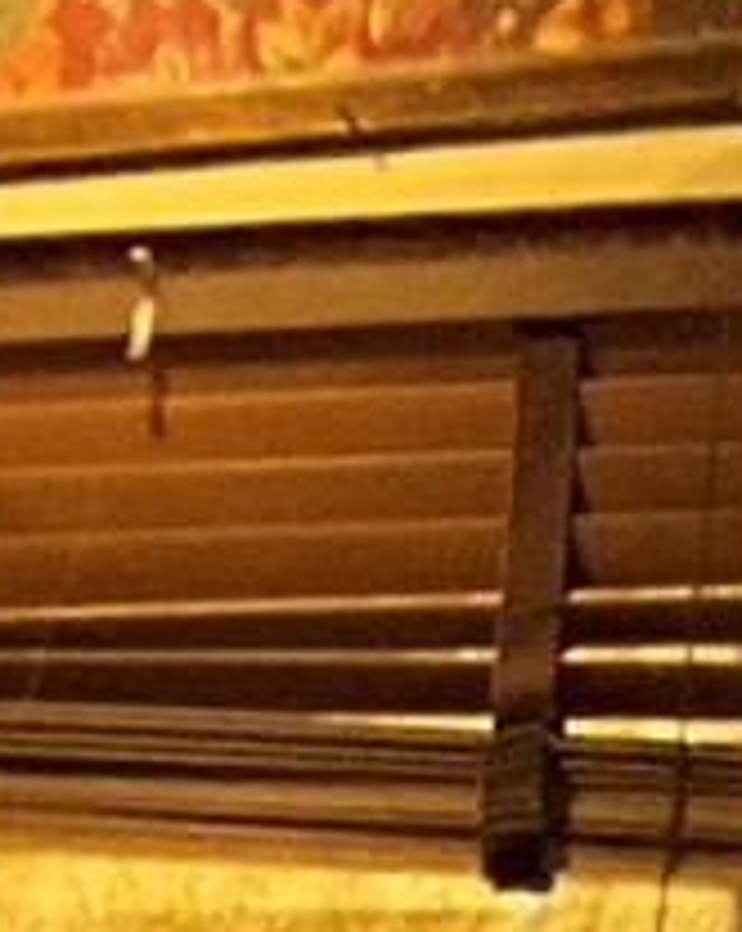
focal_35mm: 263
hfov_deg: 5.4
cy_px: 2098
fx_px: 7235
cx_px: -1718
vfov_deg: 7.0
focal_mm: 3
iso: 64
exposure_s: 1/61
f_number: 1.8
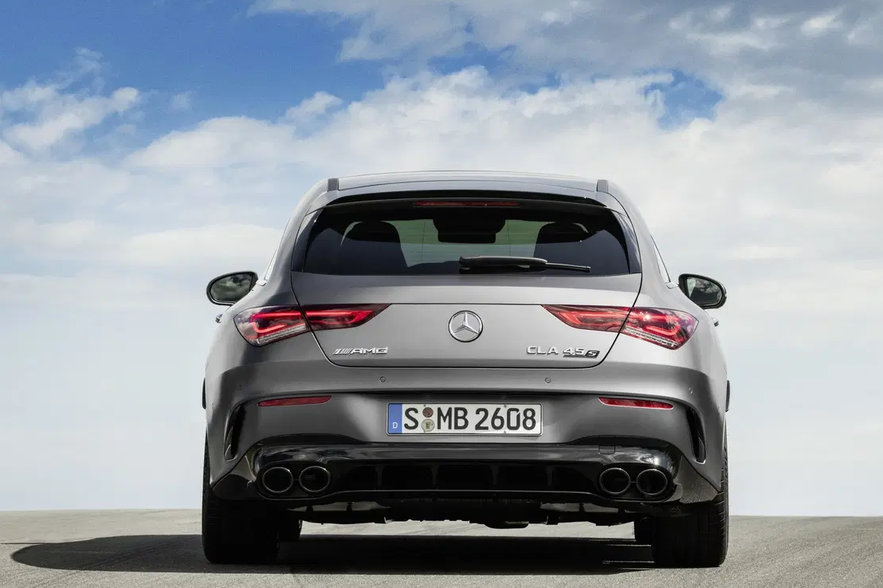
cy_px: 301
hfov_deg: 8.8
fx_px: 5737
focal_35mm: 234
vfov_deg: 5.9
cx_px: 465
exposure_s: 1/125
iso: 100
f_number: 11
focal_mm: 180
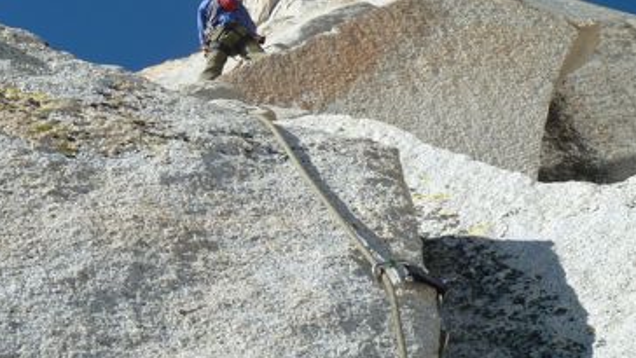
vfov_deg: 12.9
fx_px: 1552
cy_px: -30
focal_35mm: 92
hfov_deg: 23.1
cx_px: 245
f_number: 4.5
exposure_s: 1/400
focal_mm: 7.9
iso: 80
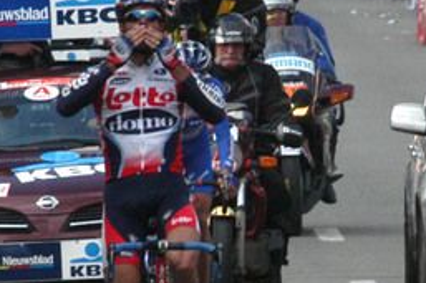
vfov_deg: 1.0
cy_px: 157
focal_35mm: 1403
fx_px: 16591
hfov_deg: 1.5
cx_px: 215
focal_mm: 200
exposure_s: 1/500
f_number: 8
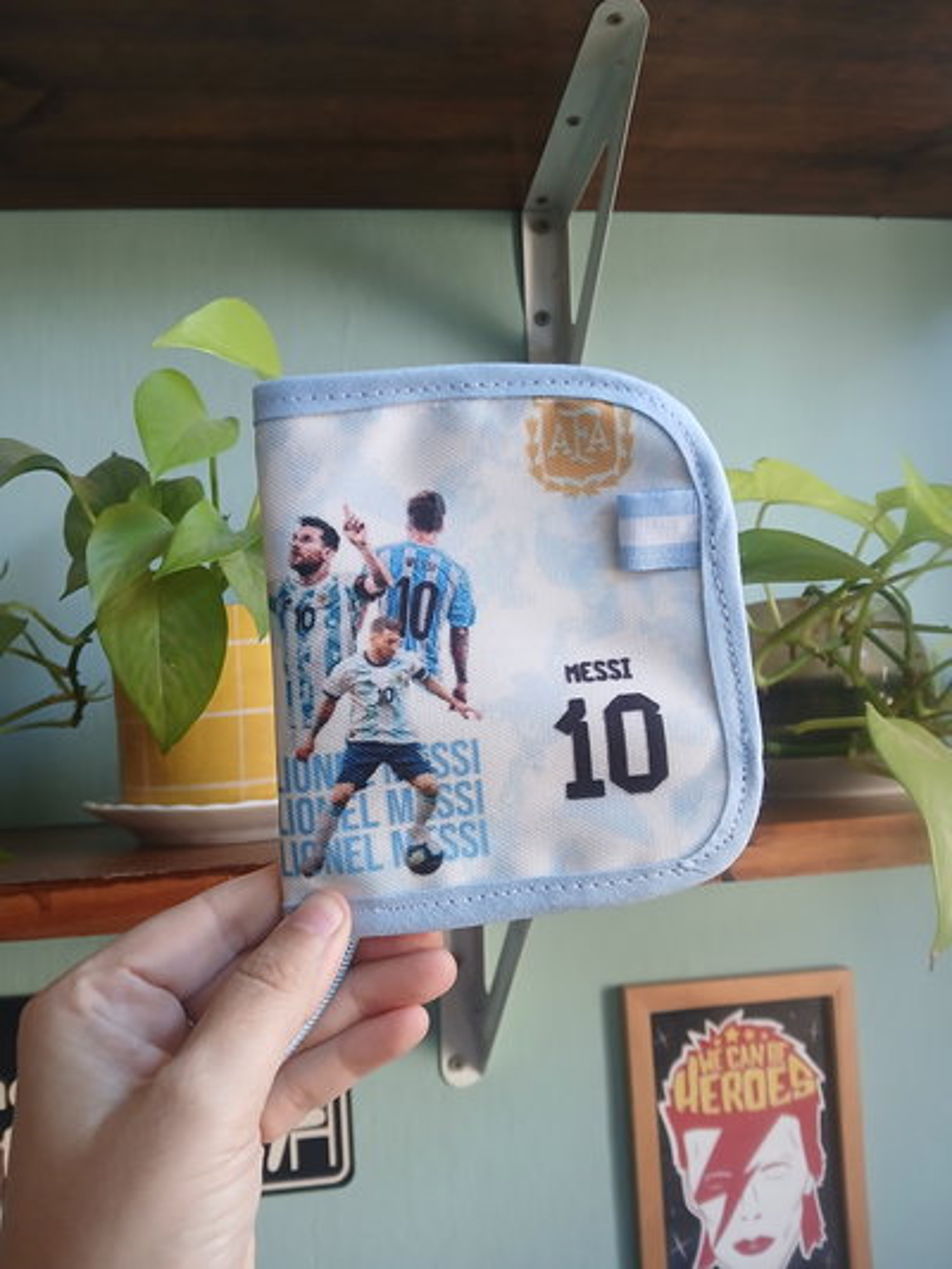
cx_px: 476
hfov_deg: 53.1
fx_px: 953
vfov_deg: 67.3
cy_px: 634
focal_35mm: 26
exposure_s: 1/60
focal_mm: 3.98
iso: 200
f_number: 1.8
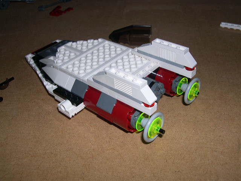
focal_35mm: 38
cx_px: 120
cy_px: 90
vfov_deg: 37.7
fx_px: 265
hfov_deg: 49.0
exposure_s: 1/60
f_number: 7.6
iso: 100
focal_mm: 8
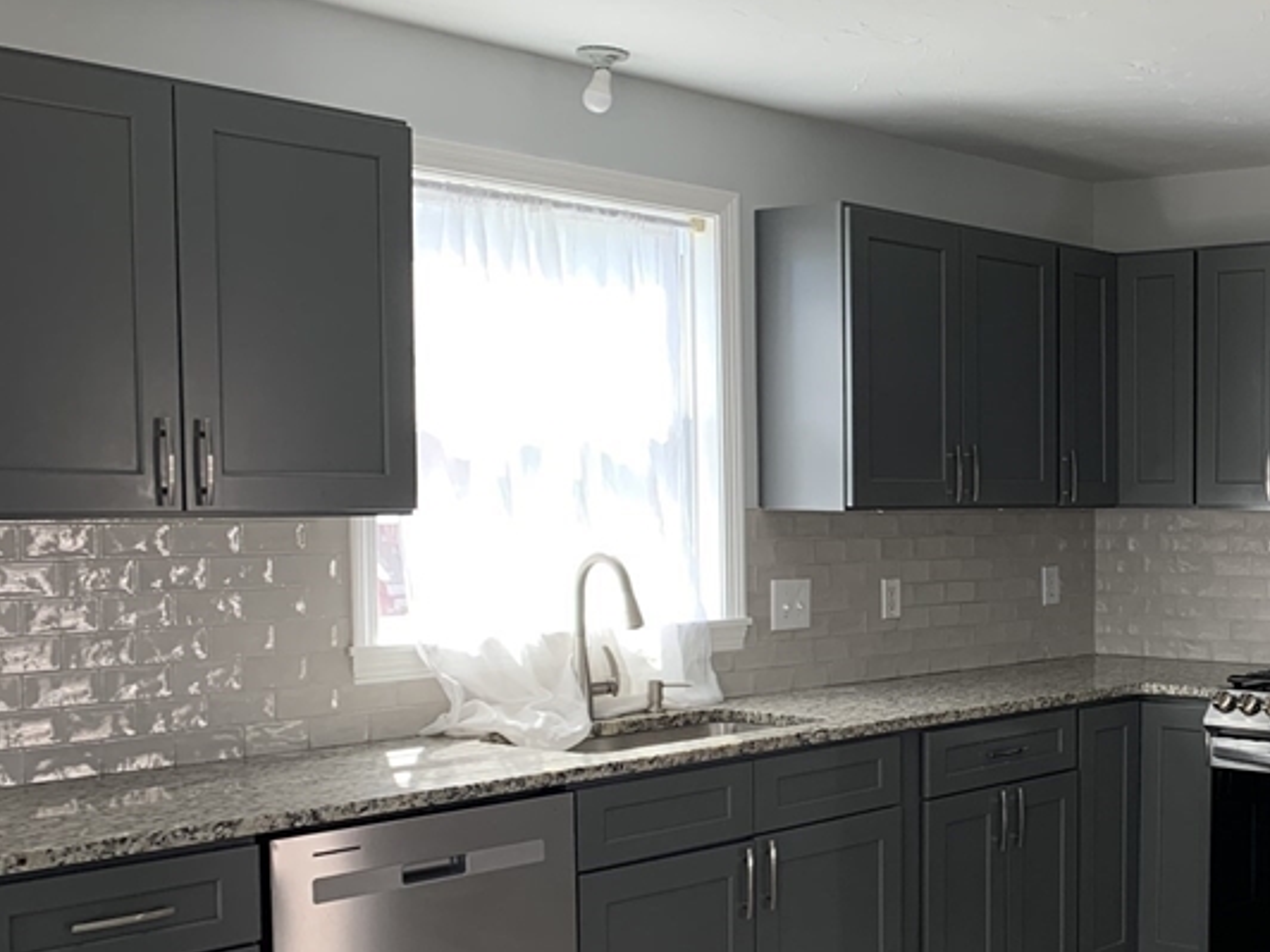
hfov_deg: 35.3
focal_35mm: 50
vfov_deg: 29.0
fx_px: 1834
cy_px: 611
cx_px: 1213
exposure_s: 1/122
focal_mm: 4.25
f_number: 1.8
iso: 40
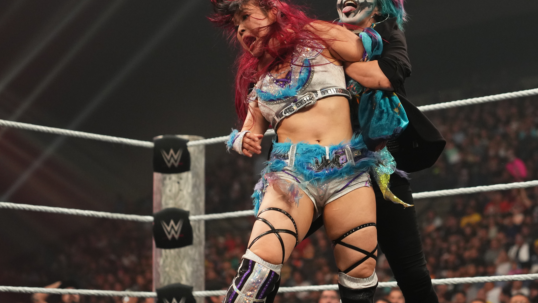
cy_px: 174
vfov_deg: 13.3
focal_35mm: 91
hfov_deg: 23.3
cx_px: 363
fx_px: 1298
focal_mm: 53
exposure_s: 1/800
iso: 2500
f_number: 2
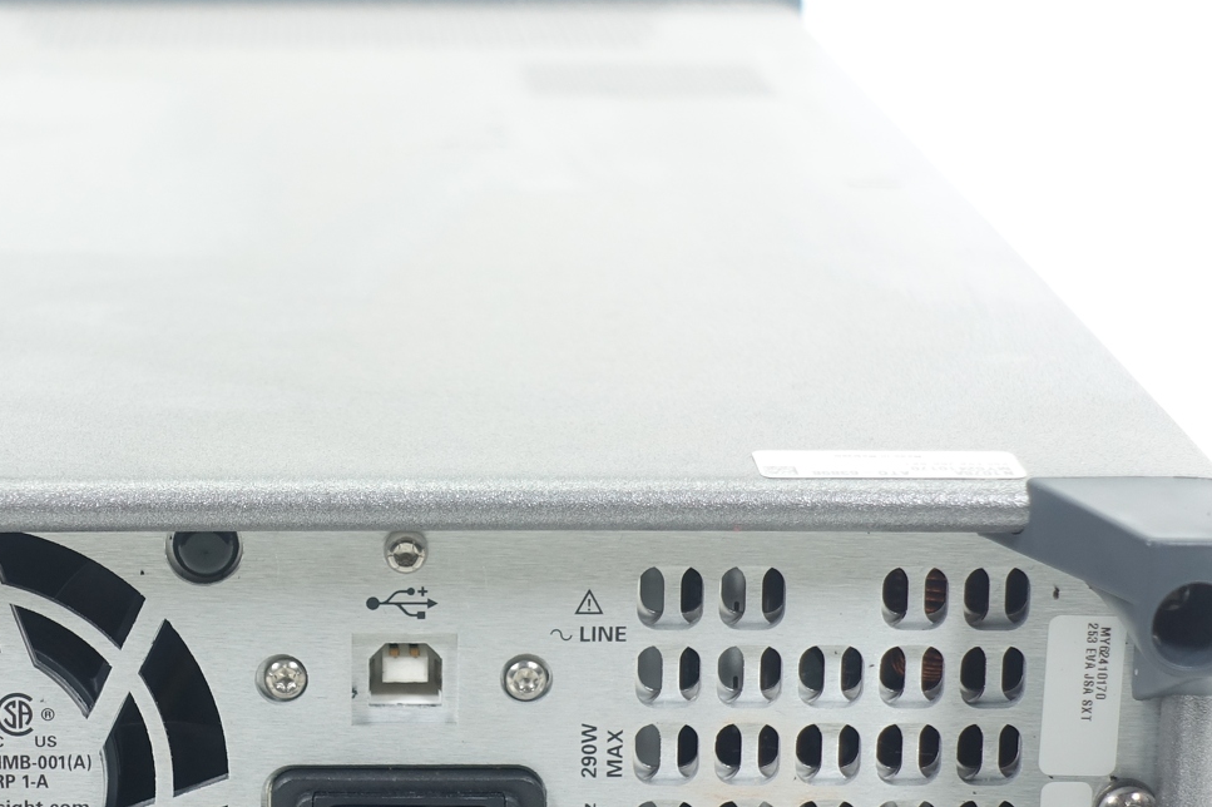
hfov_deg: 16.3
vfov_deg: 10.9
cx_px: 362
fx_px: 4207
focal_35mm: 125
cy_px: 597
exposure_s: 1/80
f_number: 3.2
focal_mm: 21.79
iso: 125
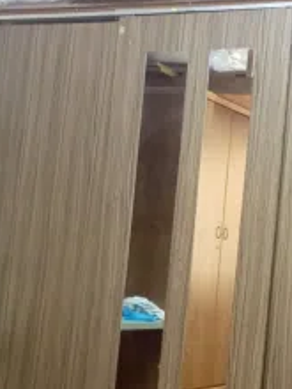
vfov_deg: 23.8
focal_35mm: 82
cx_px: 218
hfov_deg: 17.9
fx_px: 922
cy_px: 250
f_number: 1.8
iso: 800
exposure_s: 1/25
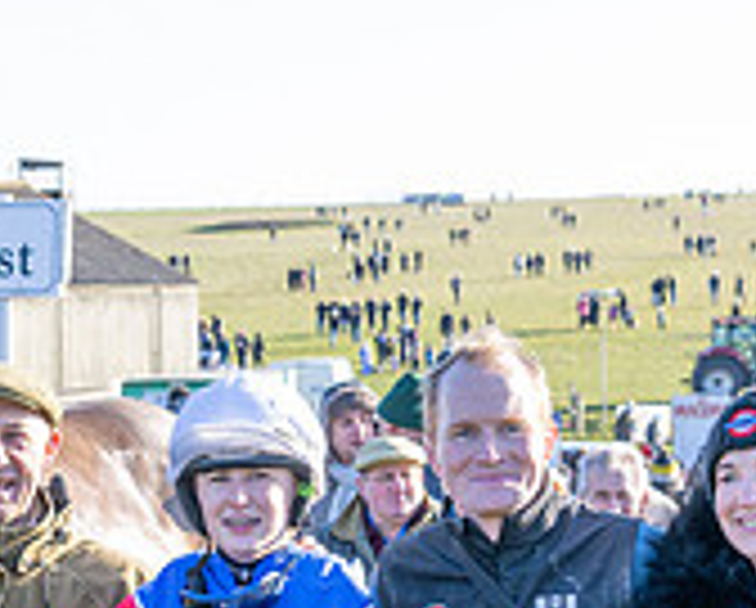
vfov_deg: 10.2
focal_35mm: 147
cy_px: 860
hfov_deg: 12.9
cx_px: 17
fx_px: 3295
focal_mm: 39
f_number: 5
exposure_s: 1/500
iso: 400
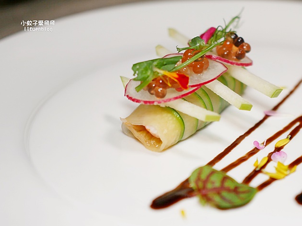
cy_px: 133
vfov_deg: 18.7
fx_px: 689
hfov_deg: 24.4
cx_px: 228
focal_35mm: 79
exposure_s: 1/320
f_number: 1.8
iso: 200
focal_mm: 25
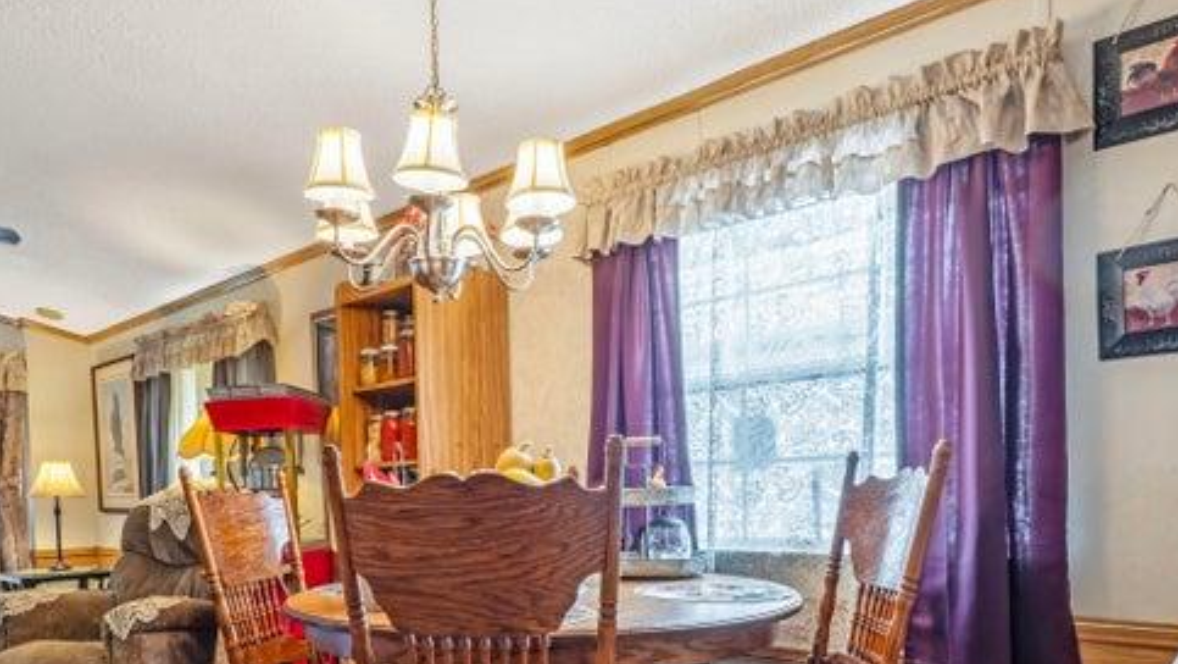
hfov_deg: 71.7
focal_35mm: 26
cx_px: 478
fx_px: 806
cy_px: 498
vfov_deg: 43.3
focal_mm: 11
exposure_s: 1/50
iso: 250
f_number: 9
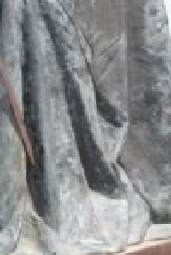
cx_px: 1
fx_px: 1213
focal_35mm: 171
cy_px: -115
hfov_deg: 8.0
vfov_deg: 11.5
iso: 100
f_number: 5.6
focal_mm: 34
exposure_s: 1/200
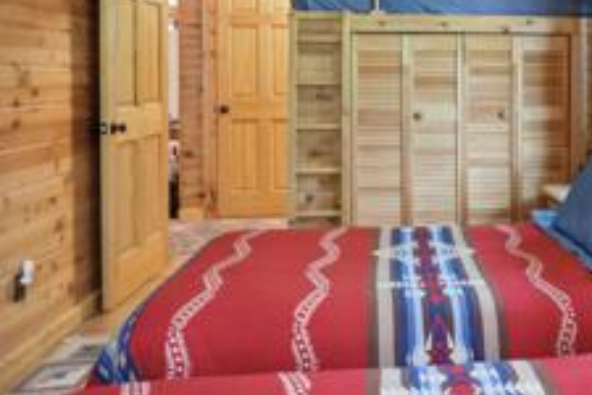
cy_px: 87
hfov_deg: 48.7
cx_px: 508
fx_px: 592
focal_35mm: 36
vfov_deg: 35.8
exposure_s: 1/6
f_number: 8
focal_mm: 18
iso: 400
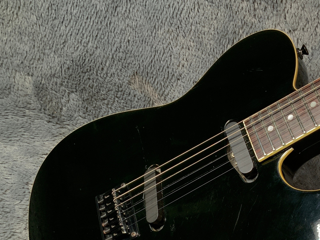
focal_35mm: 55
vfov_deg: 25.9
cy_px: 201
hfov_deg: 34.1
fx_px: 508
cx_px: 248
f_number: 1.8
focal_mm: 3
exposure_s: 1/104
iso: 40
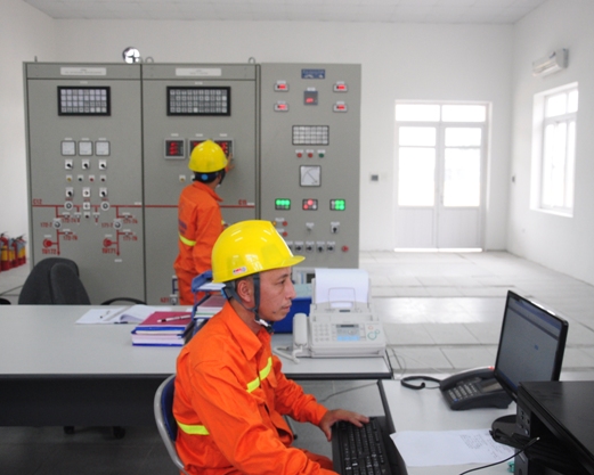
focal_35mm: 38
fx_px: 668
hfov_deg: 47.9
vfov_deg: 39.2
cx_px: 324
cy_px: 238
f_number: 5
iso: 1000
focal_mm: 22
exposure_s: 1/100
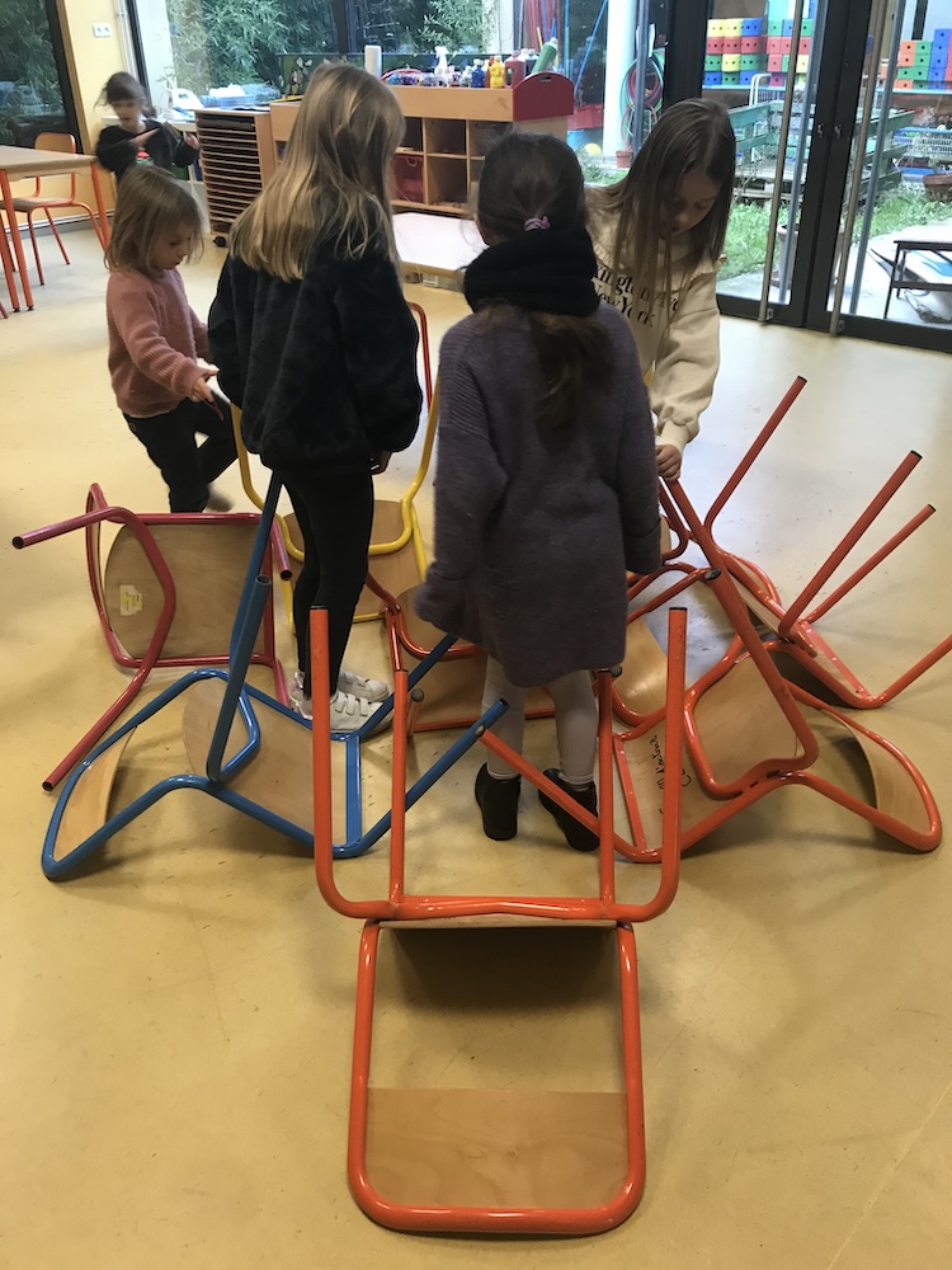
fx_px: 1027
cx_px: 476
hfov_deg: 49.7
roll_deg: +0.7
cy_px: 635
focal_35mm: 28
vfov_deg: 63.4
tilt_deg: -29.2
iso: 40
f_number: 1.8
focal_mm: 3.99
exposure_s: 1/17
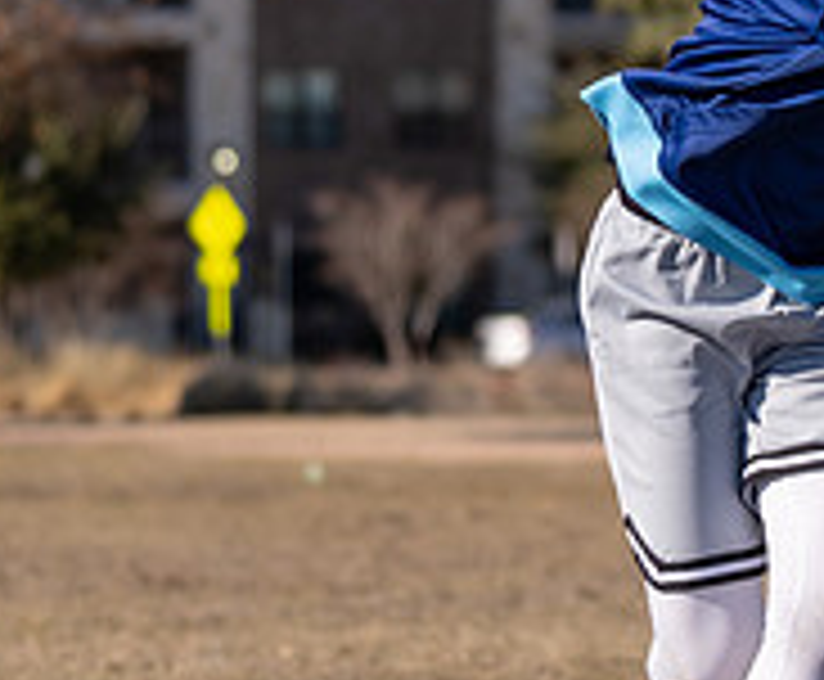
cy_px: 186
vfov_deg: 4.9
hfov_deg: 5.9
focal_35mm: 320
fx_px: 7901
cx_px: 1016
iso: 100
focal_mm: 70
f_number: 2.8
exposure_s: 1/2500
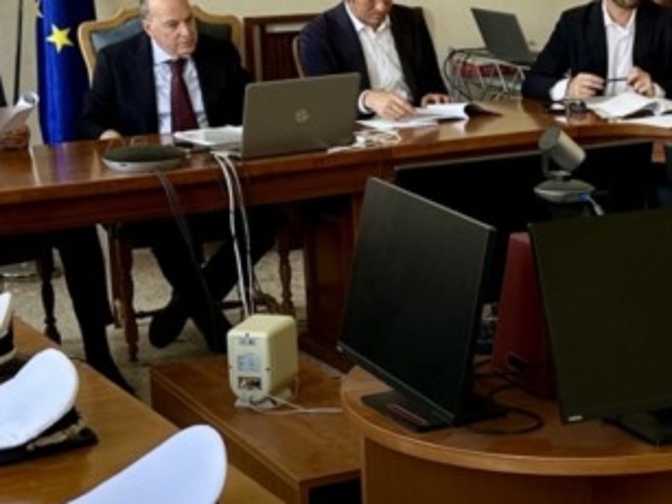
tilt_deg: -13.3
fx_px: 1941
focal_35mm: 100
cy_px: 274
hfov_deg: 19.2
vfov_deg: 14.8
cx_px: 650
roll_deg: +0.4
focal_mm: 6.86
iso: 64
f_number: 1.78
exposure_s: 1/121
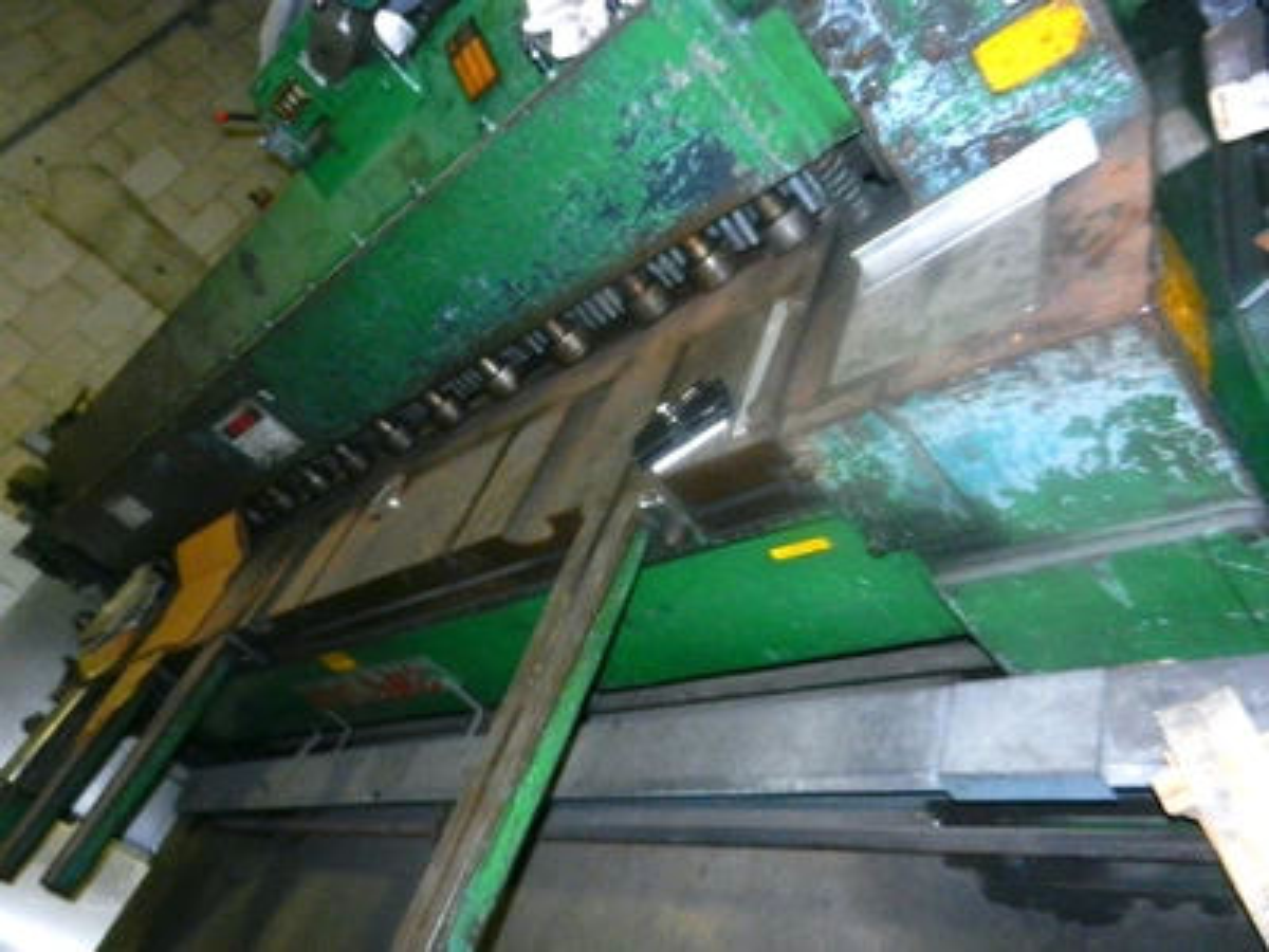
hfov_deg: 69.4
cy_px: 476
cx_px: 634
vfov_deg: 54.9
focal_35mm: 25
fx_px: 916
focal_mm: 4.5
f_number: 7
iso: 800
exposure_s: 1/30
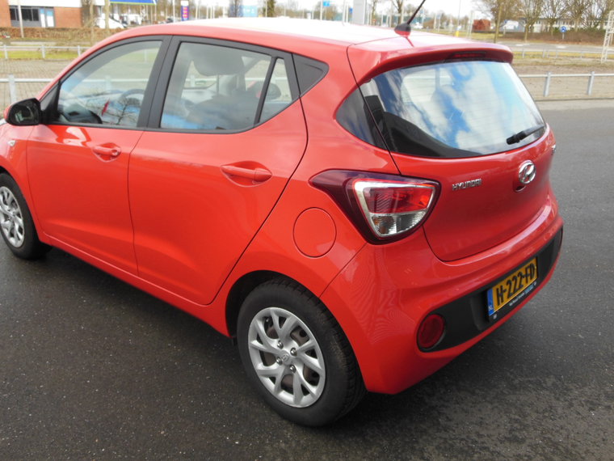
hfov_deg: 55.4
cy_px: 230
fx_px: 585
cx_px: 307
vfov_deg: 42.9
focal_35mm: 33
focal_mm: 6
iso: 125
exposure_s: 1/250
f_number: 3.5
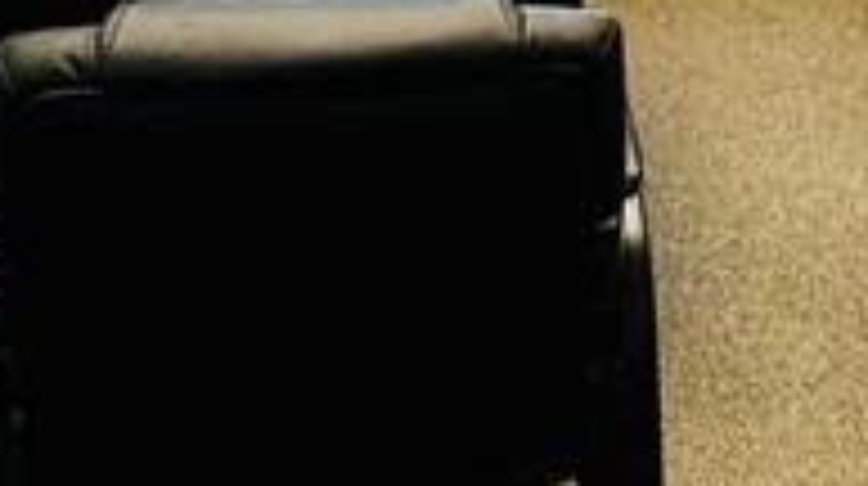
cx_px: 688
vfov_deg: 12.4
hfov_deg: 25.8
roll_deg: -1.6
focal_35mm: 81
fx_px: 1862
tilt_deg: -7.3
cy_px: -590
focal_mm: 2.22
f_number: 2.2
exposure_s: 1/120
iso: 160
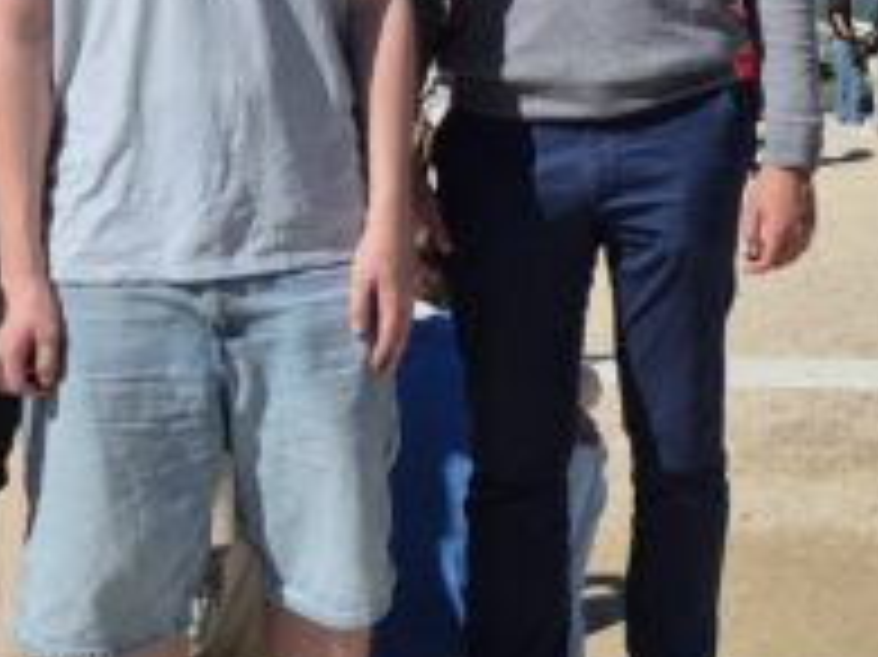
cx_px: 1346
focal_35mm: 121
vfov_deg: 12.1
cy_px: -32
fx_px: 3067
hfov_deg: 15.0
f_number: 1.8
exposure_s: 1/3952
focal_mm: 5.4
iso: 25
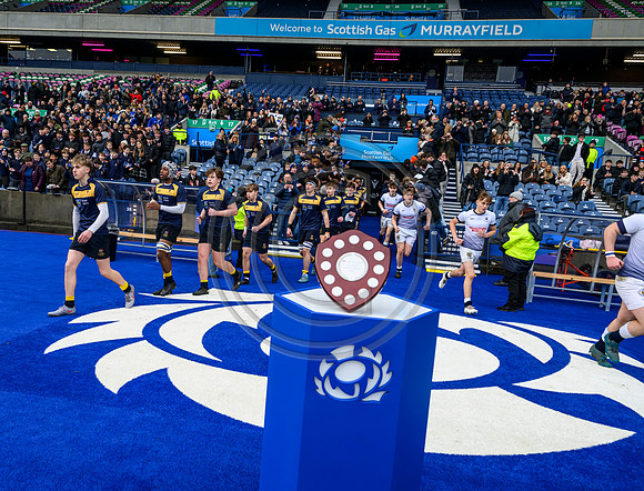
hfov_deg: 63.2
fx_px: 519
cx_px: 265
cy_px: 243
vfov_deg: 50.6
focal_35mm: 28
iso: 1600
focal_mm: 24
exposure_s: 1/1250
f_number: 5
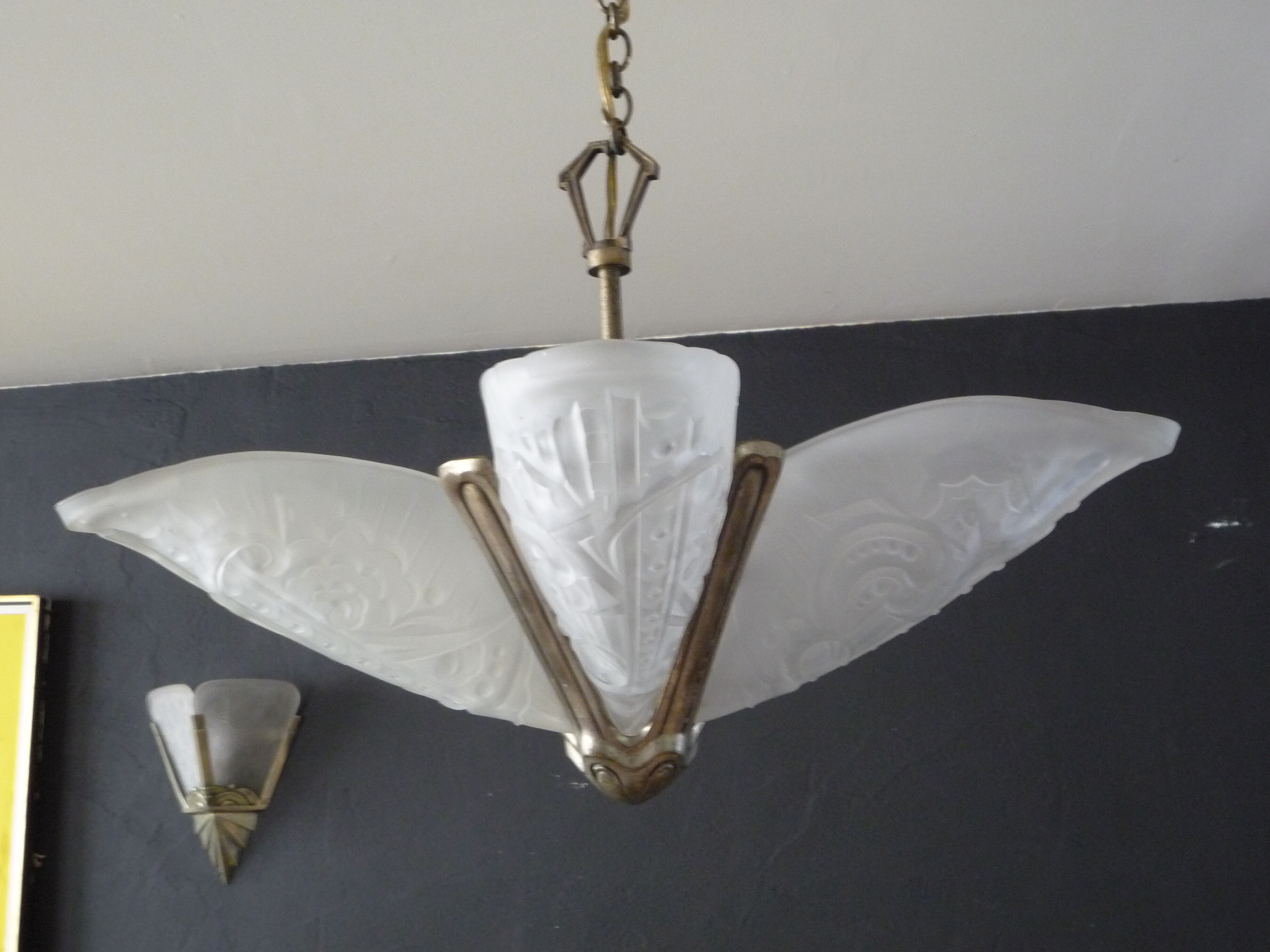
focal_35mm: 47
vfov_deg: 30.9
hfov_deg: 40.4
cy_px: 476
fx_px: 1724
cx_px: 635
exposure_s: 1/13
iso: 400
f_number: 4.7
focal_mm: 8.2
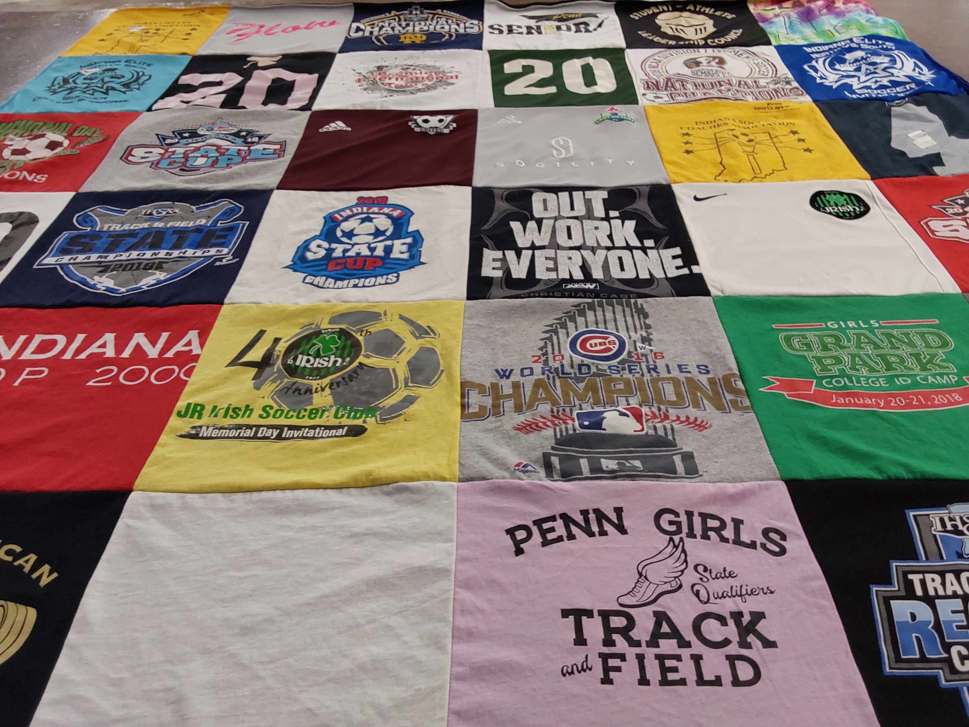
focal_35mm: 28
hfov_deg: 63.4
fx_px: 784
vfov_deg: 49.7
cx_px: 484
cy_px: 364
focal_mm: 2.91
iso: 80
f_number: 1.9
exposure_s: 1/60
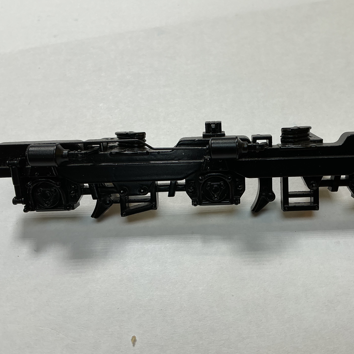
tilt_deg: -57.8
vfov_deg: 44.9
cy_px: 164
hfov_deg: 44.5
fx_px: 428
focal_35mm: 37
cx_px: 225
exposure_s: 1/146
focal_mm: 3
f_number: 1.8
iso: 20
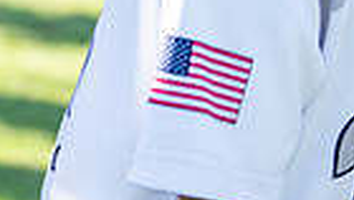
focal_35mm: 379
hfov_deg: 5.6
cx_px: -313
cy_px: -258
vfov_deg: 3.2
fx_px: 3560
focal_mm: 70
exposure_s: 1/1600
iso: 250
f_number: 2.8
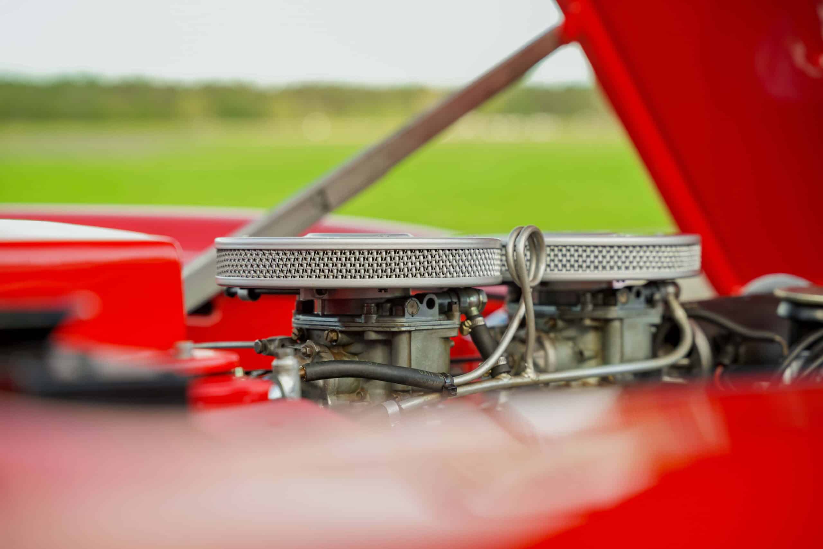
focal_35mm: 70
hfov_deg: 28.8
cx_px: 412
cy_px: 274
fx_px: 1600
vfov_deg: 19.5
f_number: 3.5
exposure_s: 1/200
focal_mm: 70
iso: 250
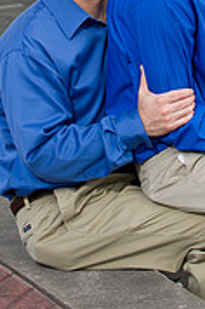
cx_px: 166
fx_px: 1955
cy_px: -80
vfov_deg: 8.9
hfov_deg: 6.0
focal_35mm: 228
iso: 320
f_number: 6.3
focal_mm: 90
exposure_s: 1/250
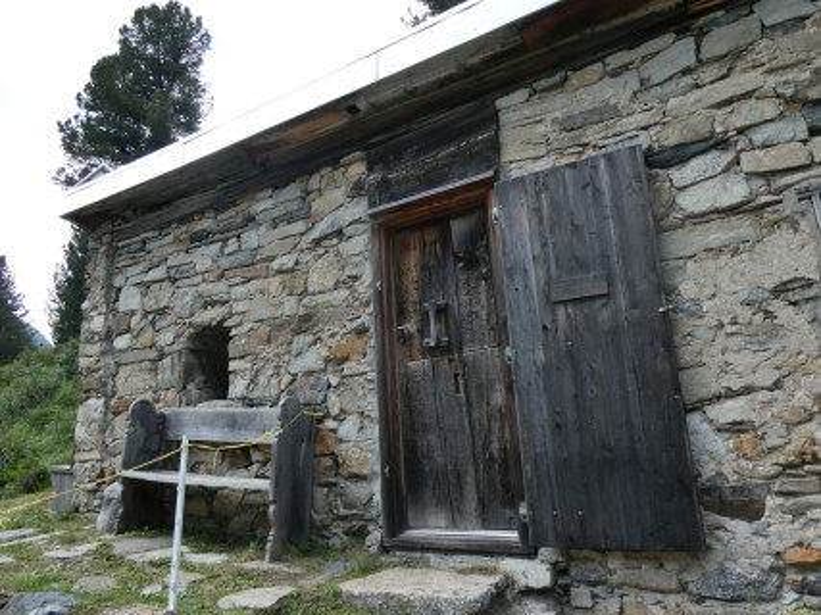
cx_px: 410
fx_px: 569
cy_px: 308
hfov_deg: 71.6
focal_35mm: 24
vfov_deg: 56.8
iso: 80
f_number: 3.3
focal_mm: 4.3
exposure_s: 1/320
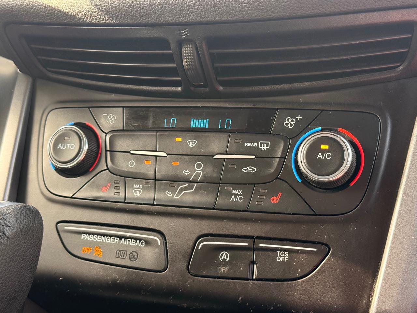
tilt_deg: -9.0
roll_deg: +0.1
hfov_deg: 39.7
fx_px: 578
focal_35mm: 48
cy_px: 156
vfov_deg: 30.3
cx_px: 208
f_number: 1.78
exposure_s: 1/177
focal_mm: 6.76
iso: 160
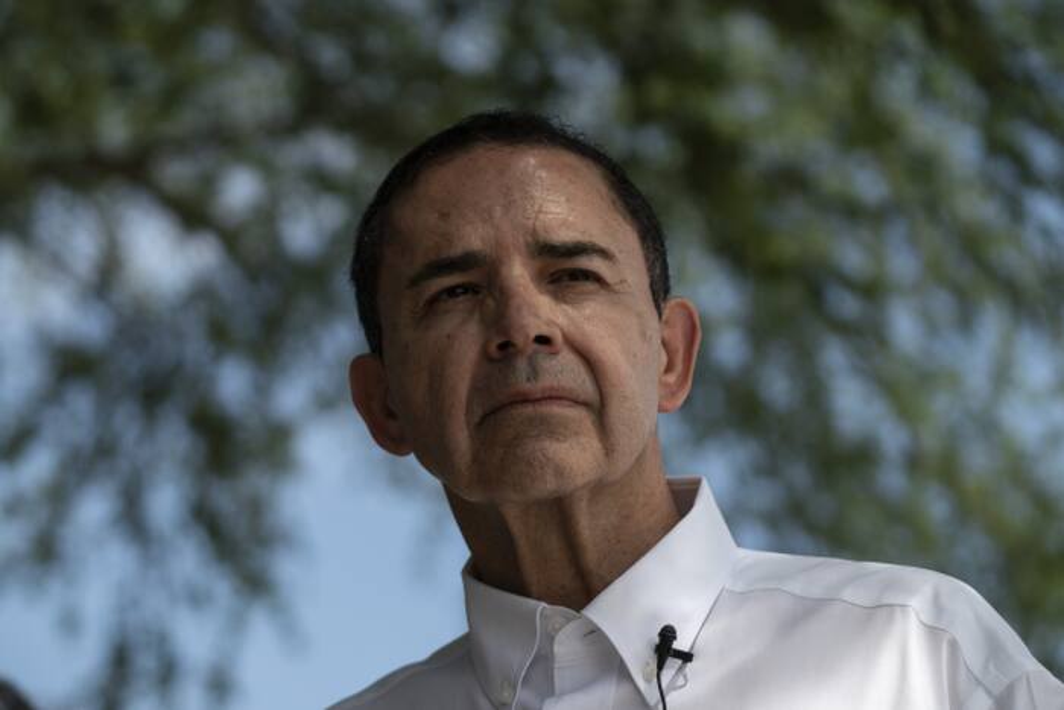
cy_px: 375
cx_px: 502
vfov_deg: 9.3
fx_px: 4375
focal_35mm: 148
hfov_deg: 13.9
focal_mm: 140
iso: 250
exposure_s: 1/800
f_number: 5.6
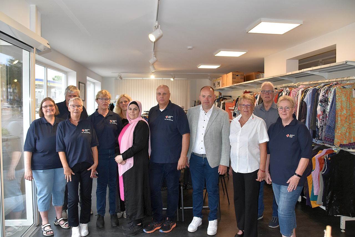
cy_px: 118
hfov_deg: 67.4
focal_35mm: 27
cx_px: 178
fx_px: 266
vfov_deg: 47.9
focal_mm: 18
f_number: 5
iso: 800
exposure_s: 1/100
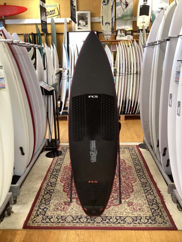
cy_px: 121
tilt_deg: -15.6
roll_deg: -1.5
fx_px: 217
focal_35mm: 31
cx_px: 91
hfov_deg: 45.4
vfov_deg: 58.4
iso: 100
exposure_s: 1/50
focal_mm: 3.3
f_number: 2.4
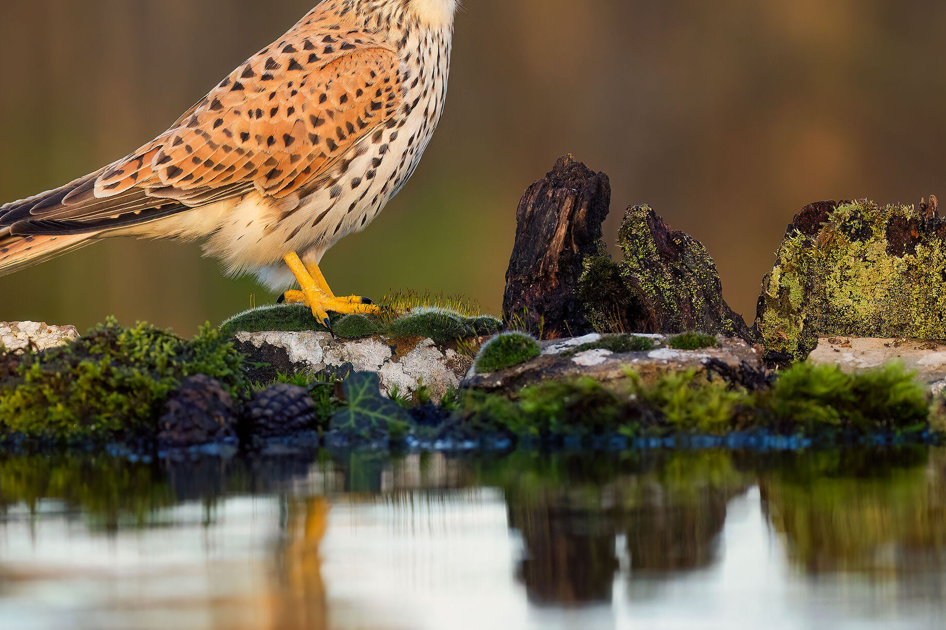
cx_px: 452
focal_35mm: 519
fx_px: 13636
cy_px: 224
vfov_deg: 2.6
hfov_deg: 4.0
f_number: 6.3
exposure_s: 1/1600
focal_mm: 400
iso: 2500
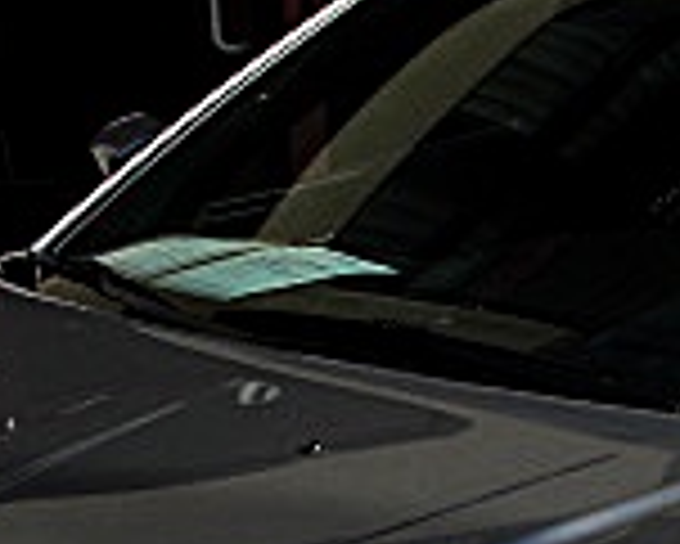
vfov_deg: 10.2
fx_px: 3001
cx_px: 518
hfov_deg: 12.9
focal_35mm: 149
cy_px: 670
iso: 50
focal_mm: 6.3
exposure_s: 1/160
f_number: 7.9
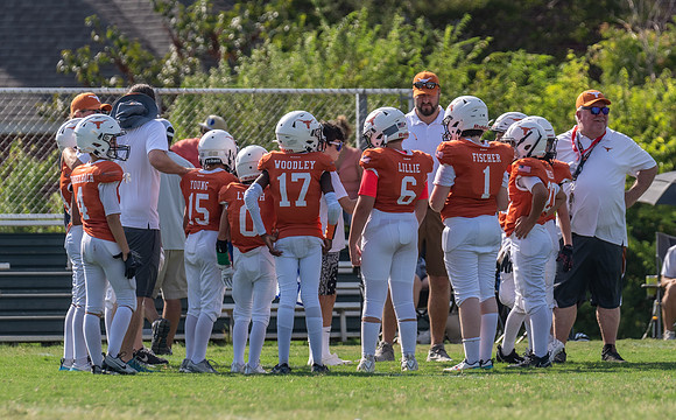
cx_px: 348
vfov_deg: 3.4
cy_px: 150
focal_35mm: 386
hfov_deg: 5.4
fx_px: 7106
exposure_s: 1/1250
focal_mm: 200
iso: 100
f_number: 3.5
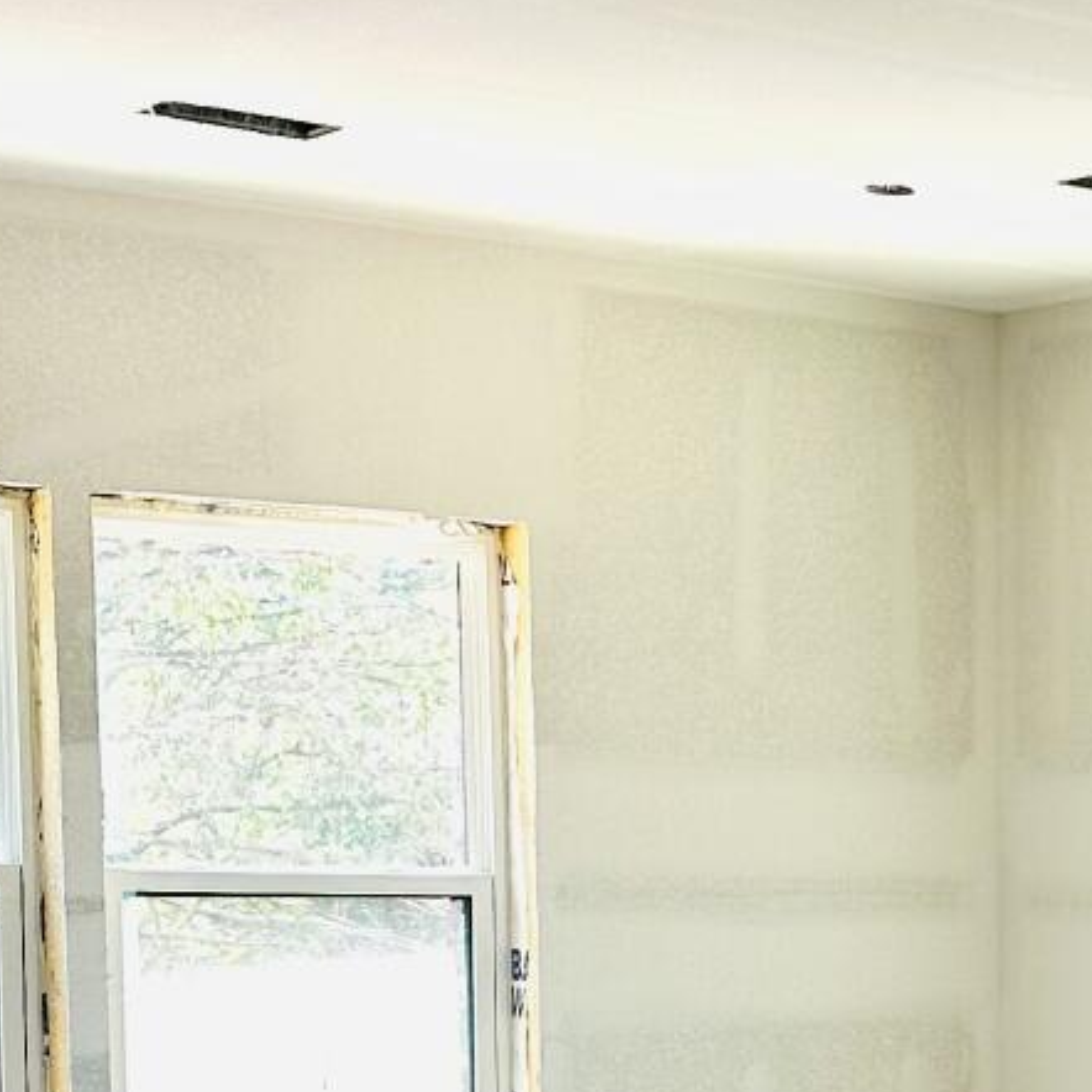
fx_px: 3426
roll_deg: -1.9
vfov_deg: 17.4
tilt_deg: -6.1
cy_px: 1228
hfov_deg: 16.7
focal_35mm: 96
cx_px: 1579
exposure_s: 1/121
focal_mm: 6.86
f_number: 1.78
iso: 64
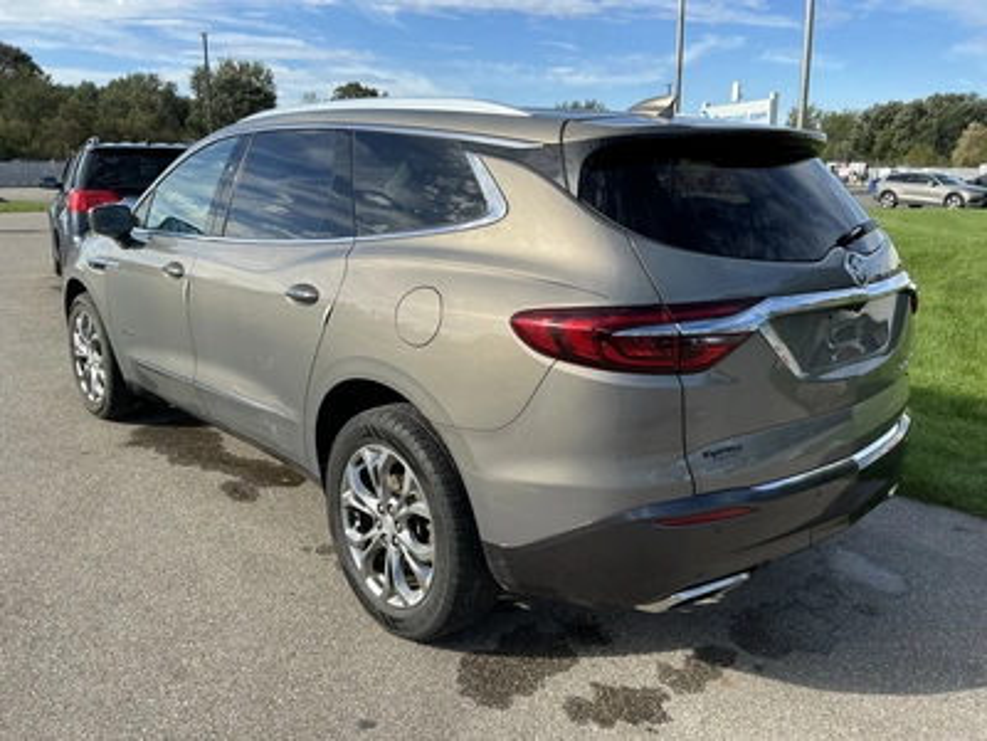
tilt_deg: -14.5
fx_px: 798
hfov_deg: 63.4
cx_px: 494
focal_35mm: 28
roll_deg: +0.3
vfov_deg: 49.7
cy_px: 370
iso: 25
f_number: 1.8
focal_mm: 3
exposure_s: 1/1055
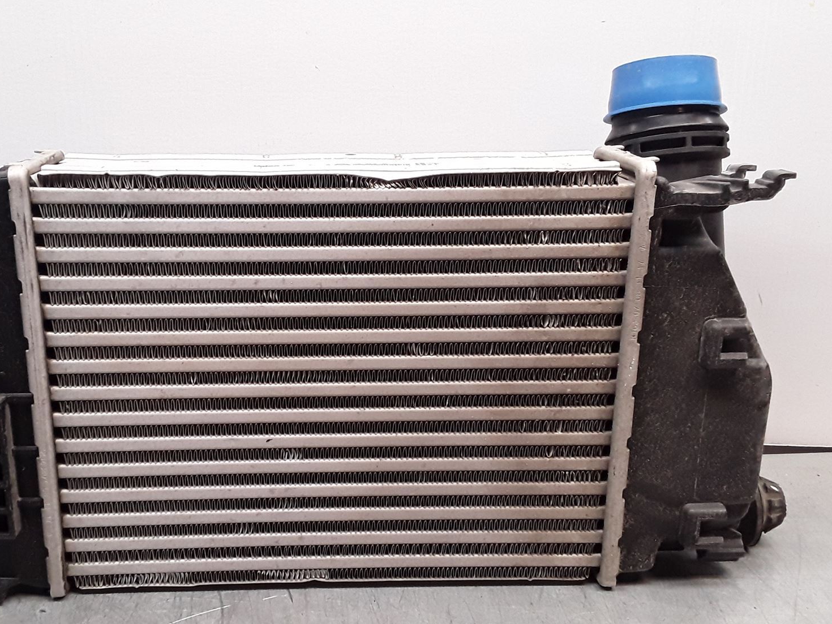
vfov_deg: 36.8
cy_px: 334
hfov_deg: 47.6
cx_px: 329
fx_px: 938
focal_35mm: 39
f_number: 1.9
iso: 100
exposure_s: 1/100
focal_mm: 2.91
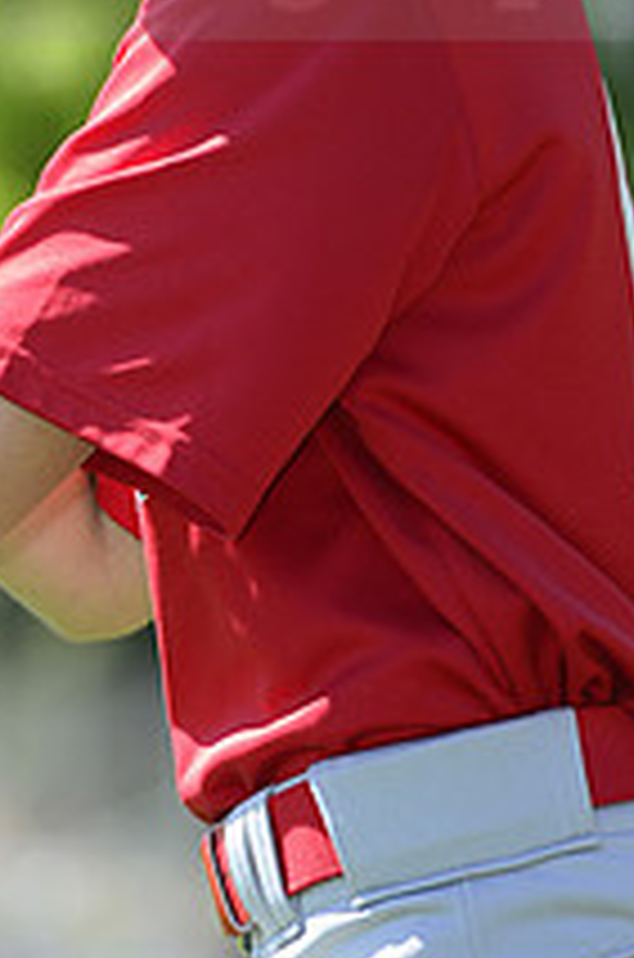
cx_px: 187
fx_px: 12662
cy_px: -99
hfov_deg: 2.9
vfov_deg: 4.3
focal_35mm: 477
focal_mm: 175
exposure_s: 1/400
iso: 200
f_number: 5.6
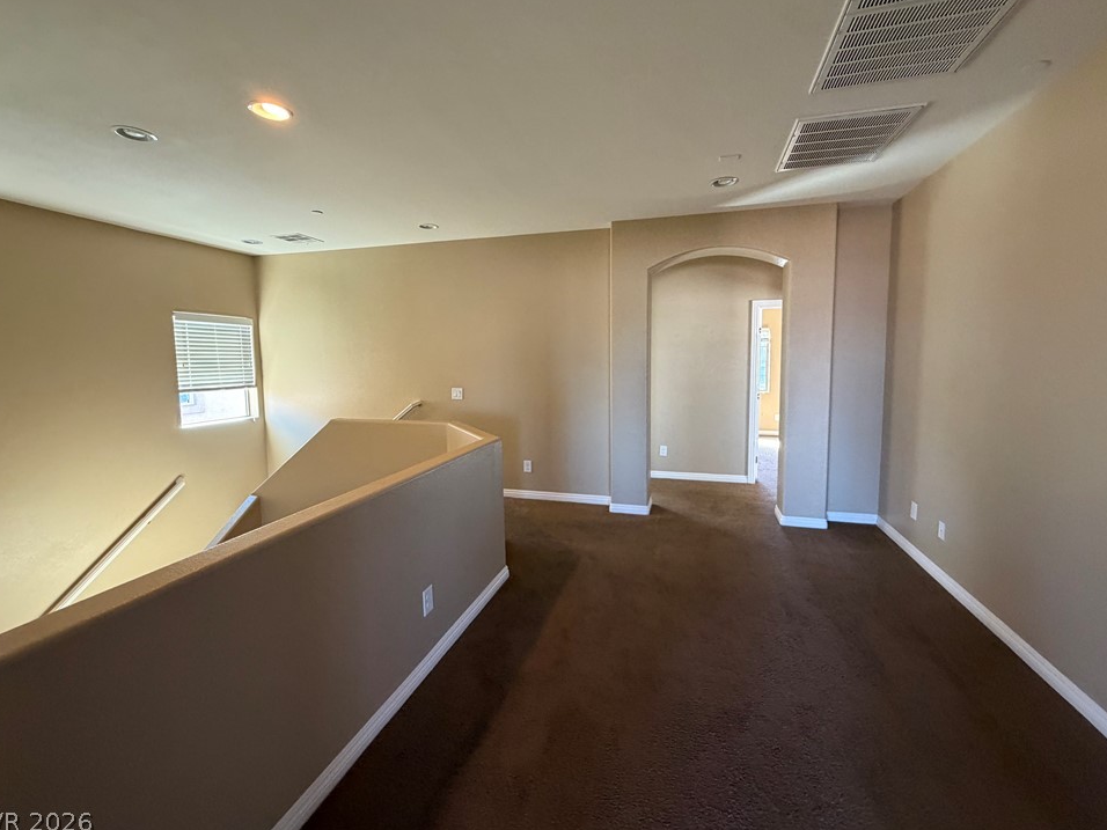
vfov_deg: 81.7
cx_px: 559
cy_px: 397
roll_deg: +0.9
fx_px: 480
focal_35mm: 15
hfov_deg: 98.2
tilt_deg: -4.7
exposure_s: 1/60
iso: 400
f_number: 2.2
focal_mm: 2.22
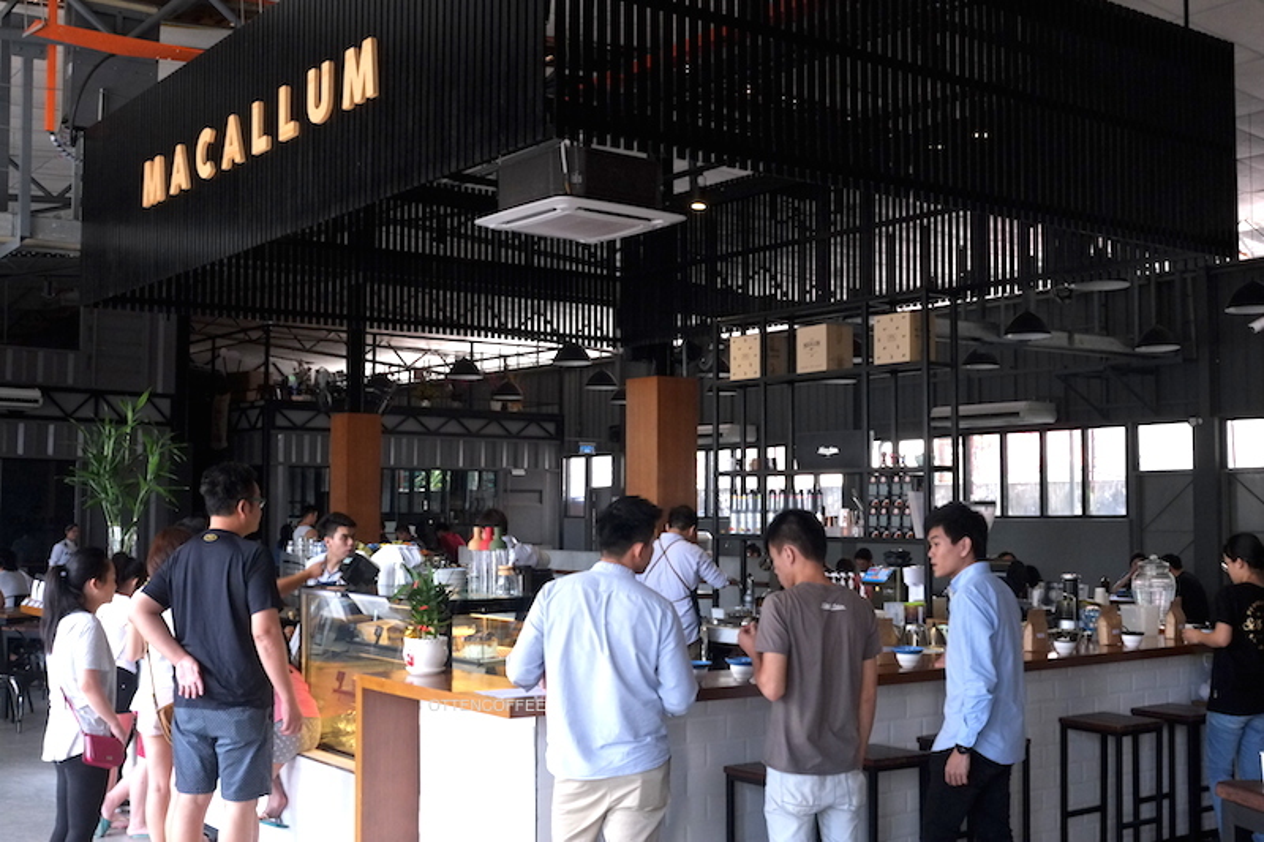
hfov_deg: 47.4
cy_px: 421
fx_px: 1439
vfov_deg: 32.6
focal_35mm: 41
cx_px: 632
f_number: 11
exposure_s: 1/60
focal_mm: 27
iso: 2500
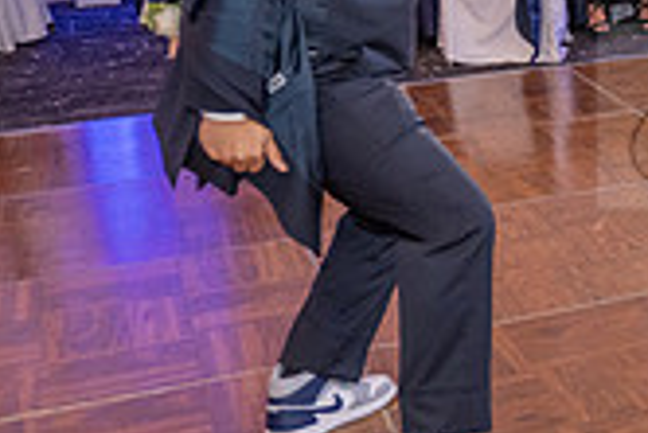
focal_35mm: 84
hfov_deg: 21.0
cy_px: 115
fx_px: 1513
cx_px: 937
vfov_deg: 16.2
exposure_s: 1/200
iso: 1600
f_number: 3.5
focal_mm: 24
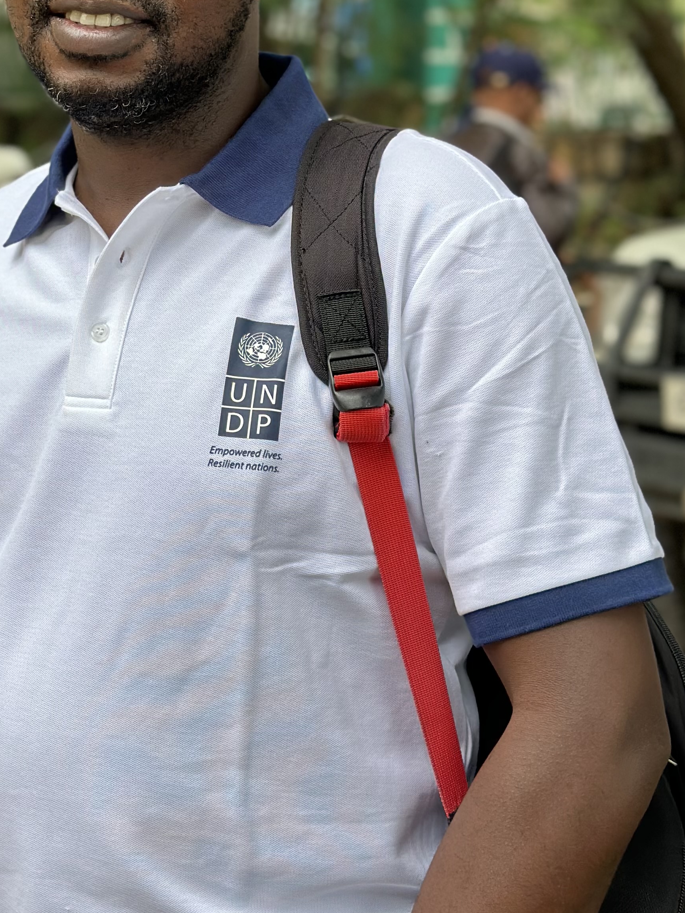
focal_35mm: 84
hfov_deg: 17.4
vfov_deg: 23.1
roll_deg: -0.4
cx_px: 140
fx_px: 2216
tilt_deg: -5.9
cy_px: 250
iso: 80
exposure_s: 1/343
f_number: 1.78
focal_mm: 6.86
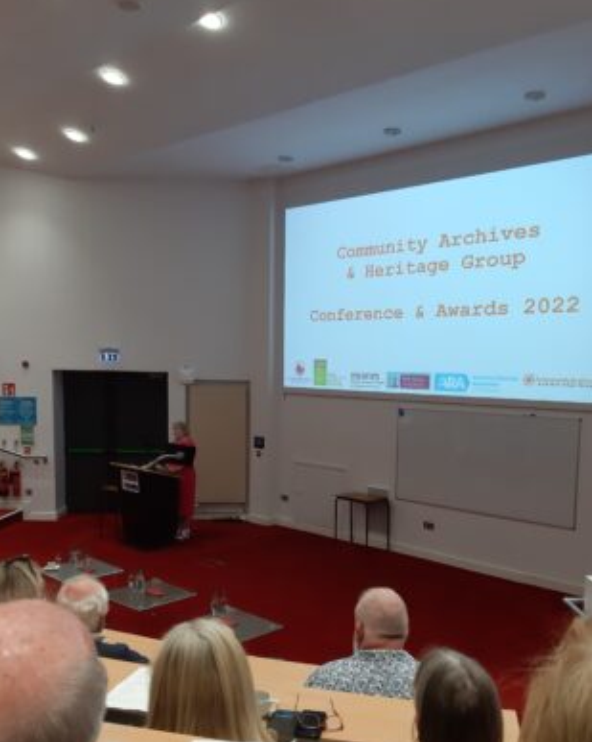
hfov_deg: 43.3
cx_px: 312
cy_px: 434
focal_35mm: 34
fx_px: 746
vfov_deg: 52.6
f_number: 1.7
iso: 200
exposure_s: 1/50
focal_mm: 3.93
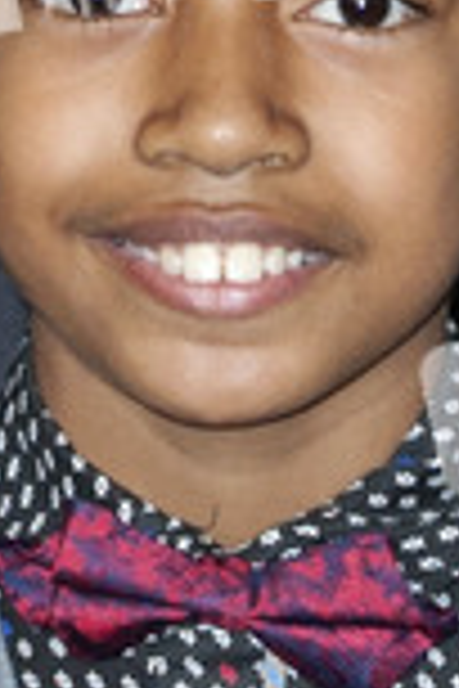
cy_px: 166
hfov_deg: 7.5
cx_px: 245
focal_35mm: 183
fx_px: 3500
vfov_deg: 11.2
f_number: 5.6
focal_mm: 70
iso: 640
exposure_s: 1/320
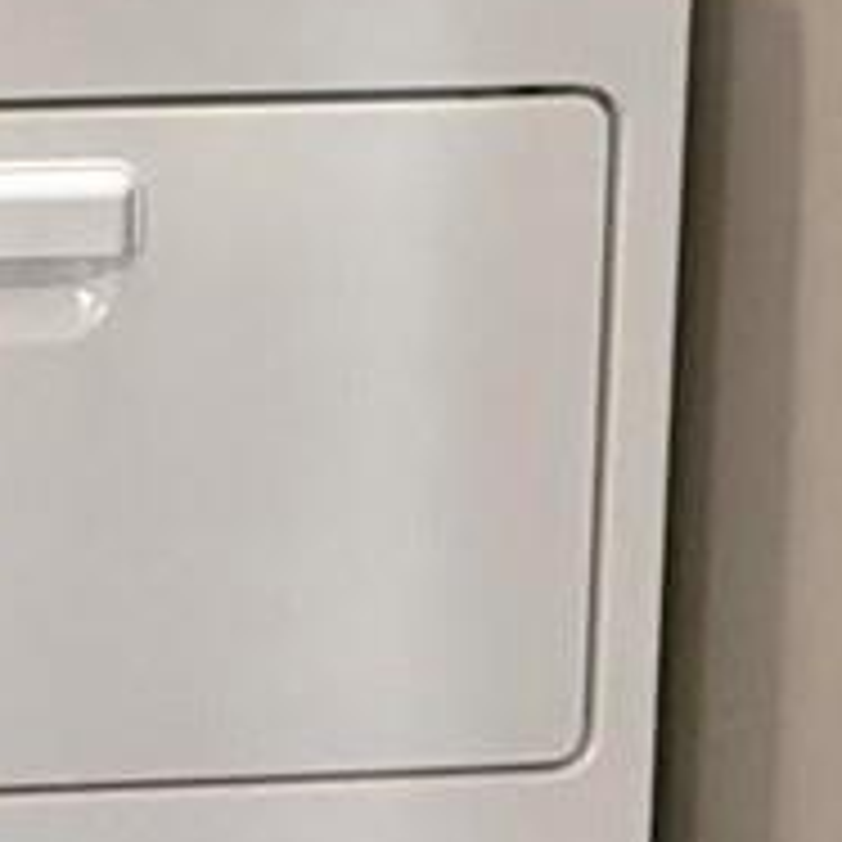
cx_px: -491
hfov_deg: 15.0
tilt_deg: -5.0
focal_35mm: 106
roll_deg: +0.7
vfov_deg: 14.7
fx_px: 2917
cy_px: -603
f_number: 2.2
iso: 320
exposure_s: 1/120
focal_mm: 2.22
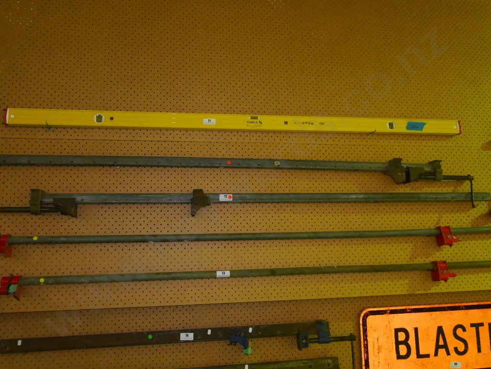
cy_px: 184
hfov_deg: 59.9
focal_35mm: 30
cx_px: 246
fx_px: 426
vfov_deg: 46.8
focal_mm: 15
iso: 3200
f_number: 4
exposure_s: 1/60
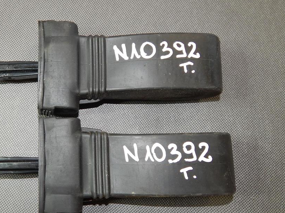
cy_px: 120
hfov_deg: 49.2
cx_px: 69
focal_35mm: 36
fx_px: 296
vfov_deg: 39.6
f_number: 3
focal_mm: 4
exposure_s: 1/30
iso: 200
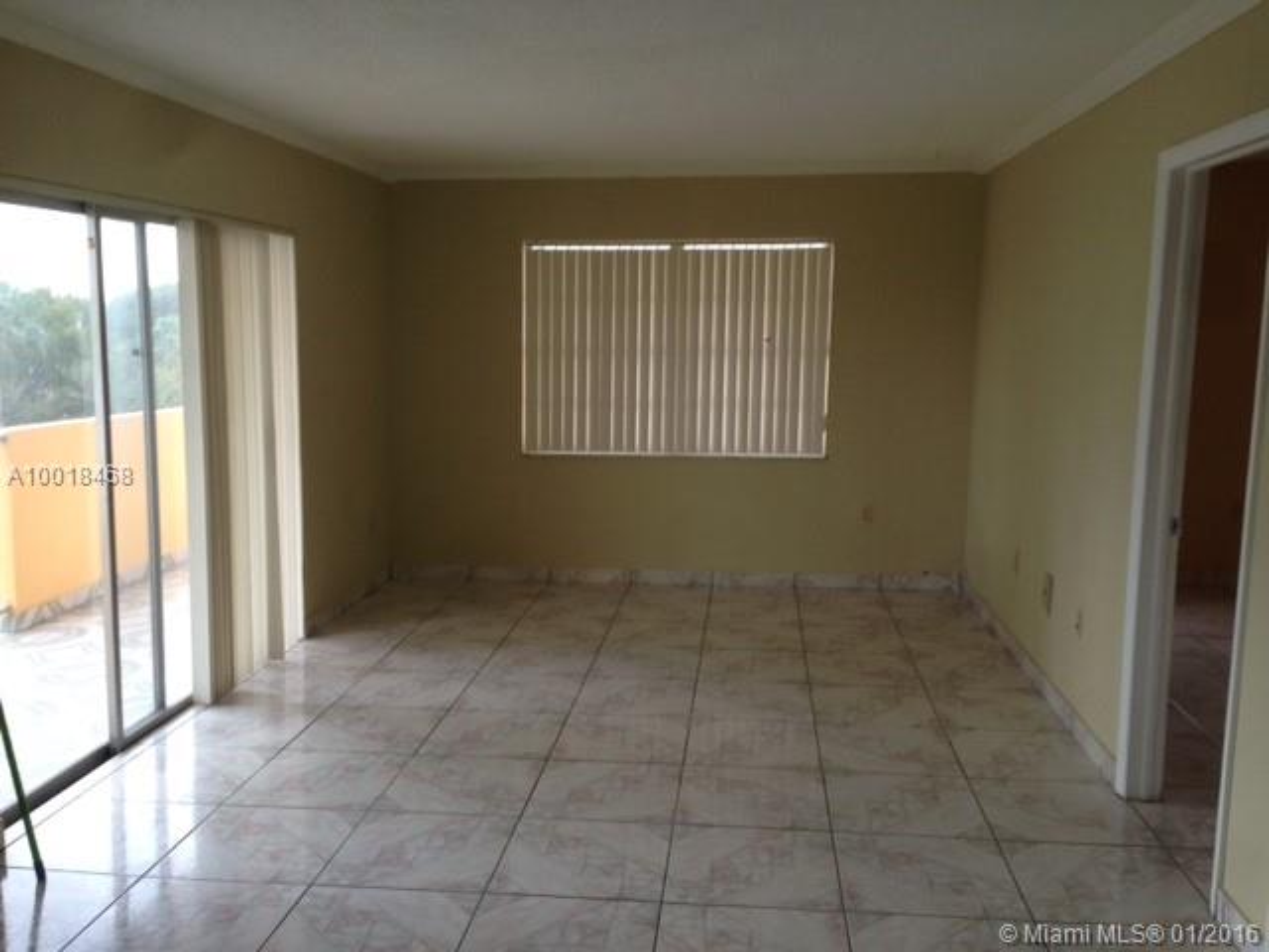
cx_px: 634
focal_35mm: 33
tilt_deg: -10.2
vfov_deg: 42.9
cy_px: 476
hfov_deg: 55.4
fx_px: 1210
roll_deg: +0.7
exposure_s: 1/161
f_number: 2.4
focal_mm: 4.12
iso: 50
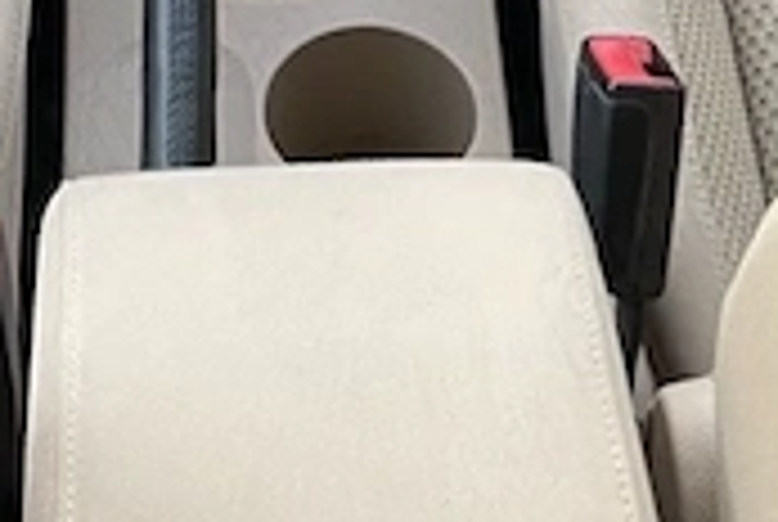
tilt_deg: -23.0
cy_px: -1170
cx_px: 301
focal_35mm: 120
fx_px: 2598
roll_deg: -1.3
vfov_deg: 8.8
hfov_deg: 17.0
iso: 125
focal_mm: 5.1
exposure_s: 1/74
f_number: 1.6
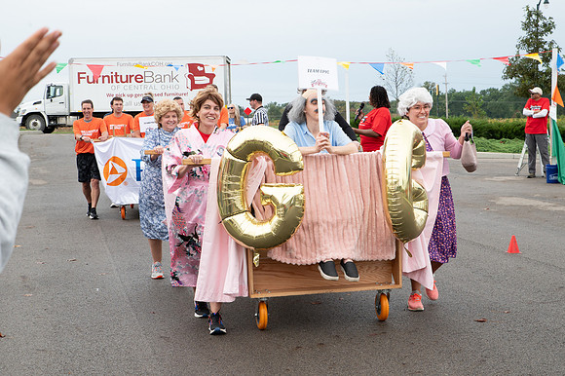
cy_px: 182
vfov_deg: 18.6
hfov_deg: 27.6
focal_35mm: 73
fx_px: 1150
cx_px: 301
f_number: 10
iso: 640
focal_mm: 60
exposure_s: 1/200
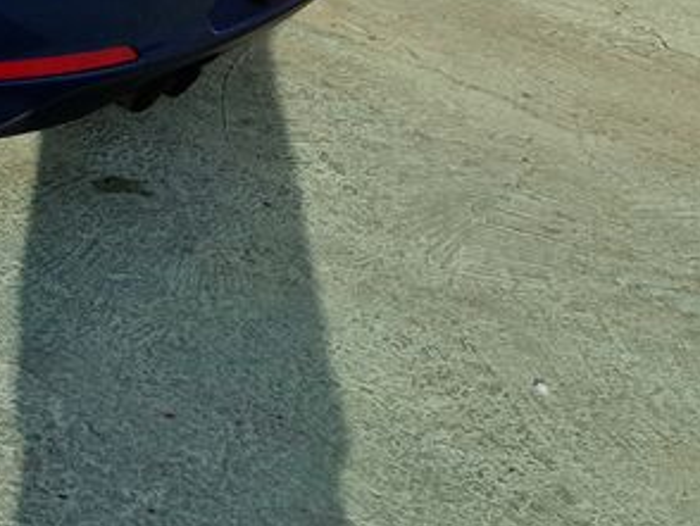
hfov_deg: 21.4
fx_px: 1619
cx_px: -281
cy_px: -328
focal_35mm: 80
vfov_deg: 16.4
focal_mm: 5.4
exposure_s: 1/1748
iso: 50
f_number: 1.8
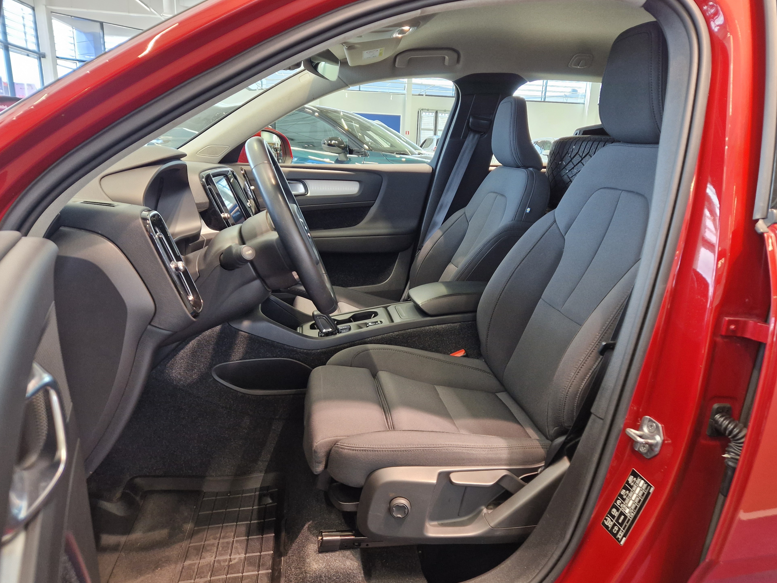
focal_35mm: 24
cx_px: 398
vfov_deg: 56.8
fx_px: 539
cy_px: 293
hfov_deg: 71.6
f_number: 1.8
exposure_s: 1/100
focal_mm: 5.4
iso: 250
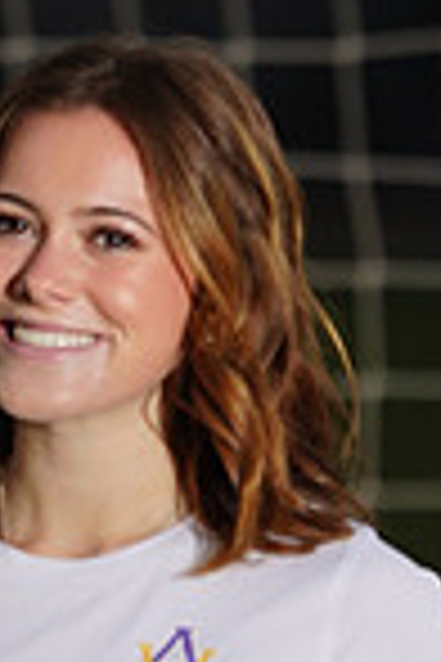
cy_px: 824
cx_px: 34
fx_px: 27285
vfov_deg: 1.4
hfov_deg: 0.9
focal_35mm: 1485
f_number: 5.6
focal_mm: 376
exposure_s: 1/200
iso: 320
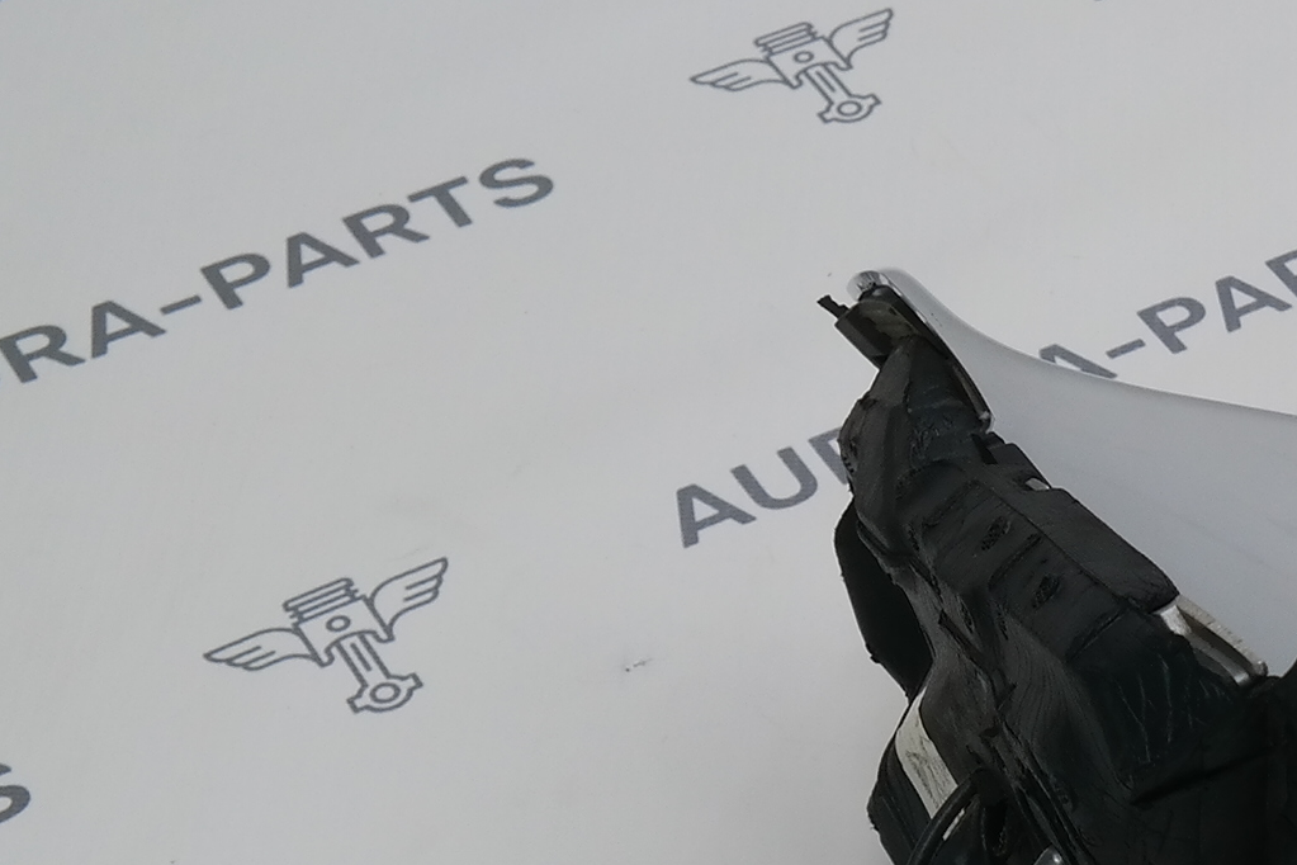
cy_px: 930
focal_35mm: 114
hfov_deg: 16.4
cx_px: 1926
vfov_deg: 11.8
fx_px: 4107
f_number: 7.1
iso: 200
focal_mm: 20
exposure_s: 1/40
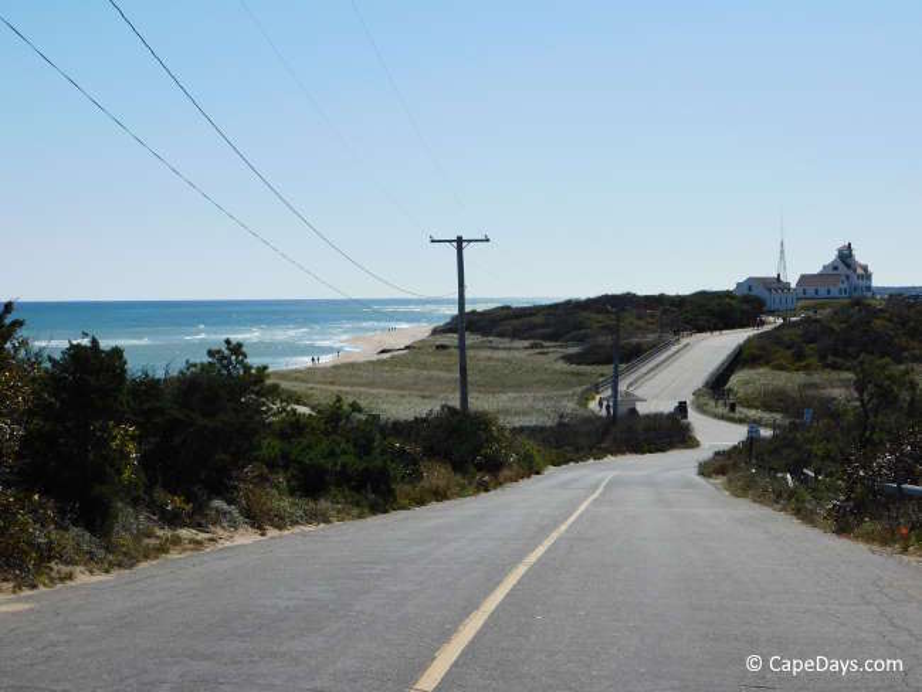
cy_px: 346
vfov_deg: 22.3
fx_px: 1759
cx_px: 461
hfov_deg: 29.4
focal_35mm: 66
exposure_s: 1/500
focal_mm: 11.7
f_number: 8.4
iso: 125
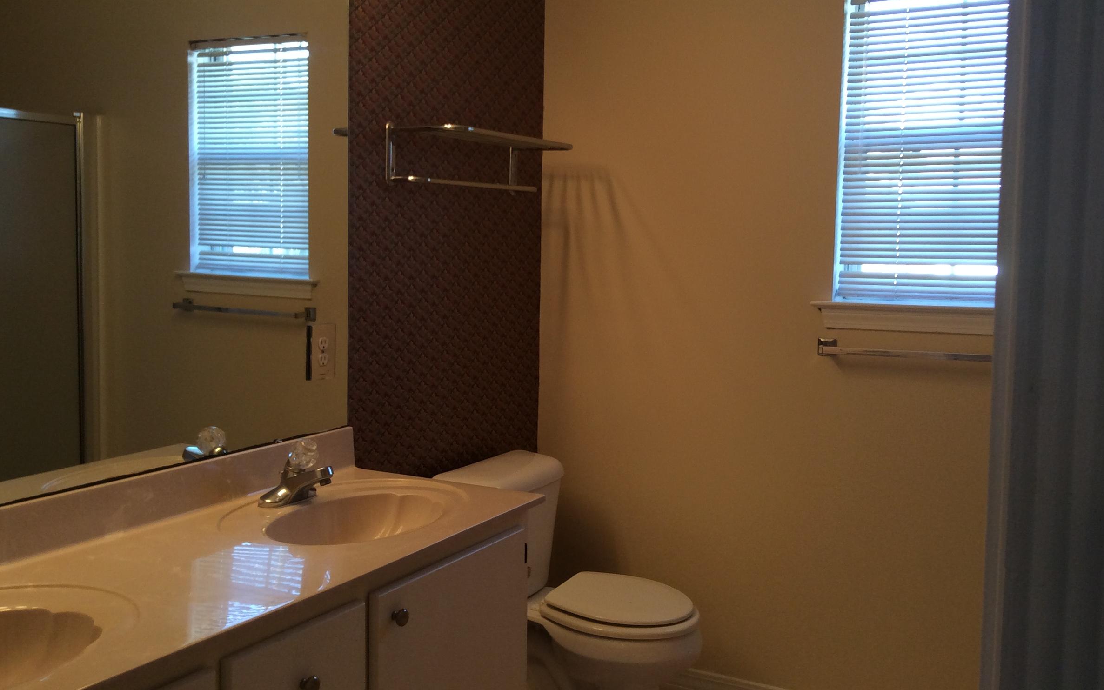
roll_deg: -0.8
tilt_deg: -4.2
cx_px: 528
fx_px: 1113
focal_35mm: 37
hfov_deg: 52.7
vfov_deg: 34.4
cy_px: 307
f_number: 2.4
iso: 40
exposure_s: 1/40
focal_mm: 3.3
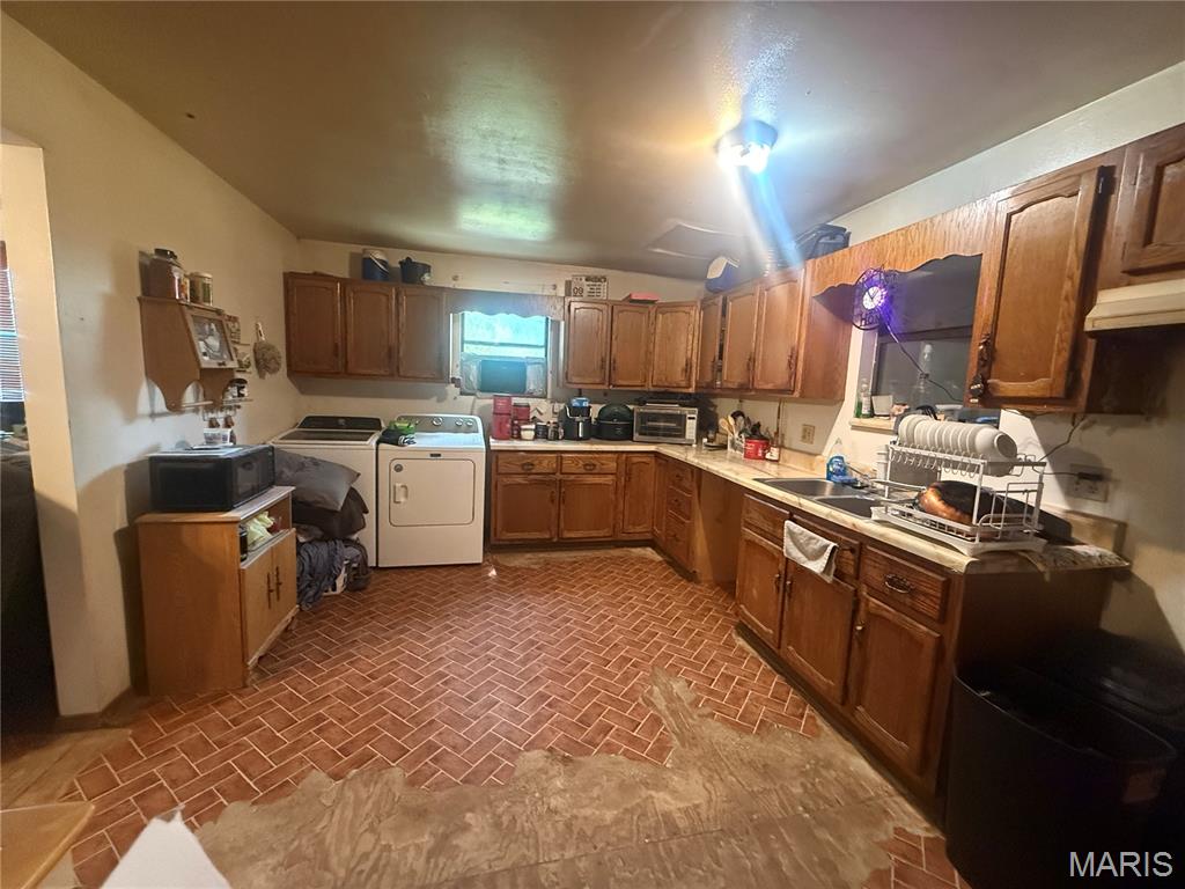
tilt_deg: -6.6
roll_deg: -2.4
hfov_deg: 102.1
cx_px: 592
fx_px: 479
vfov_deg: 85.7
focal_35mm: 14
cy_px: 444
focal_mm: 2.22
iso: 1000
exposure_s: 1/60
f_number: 2.2
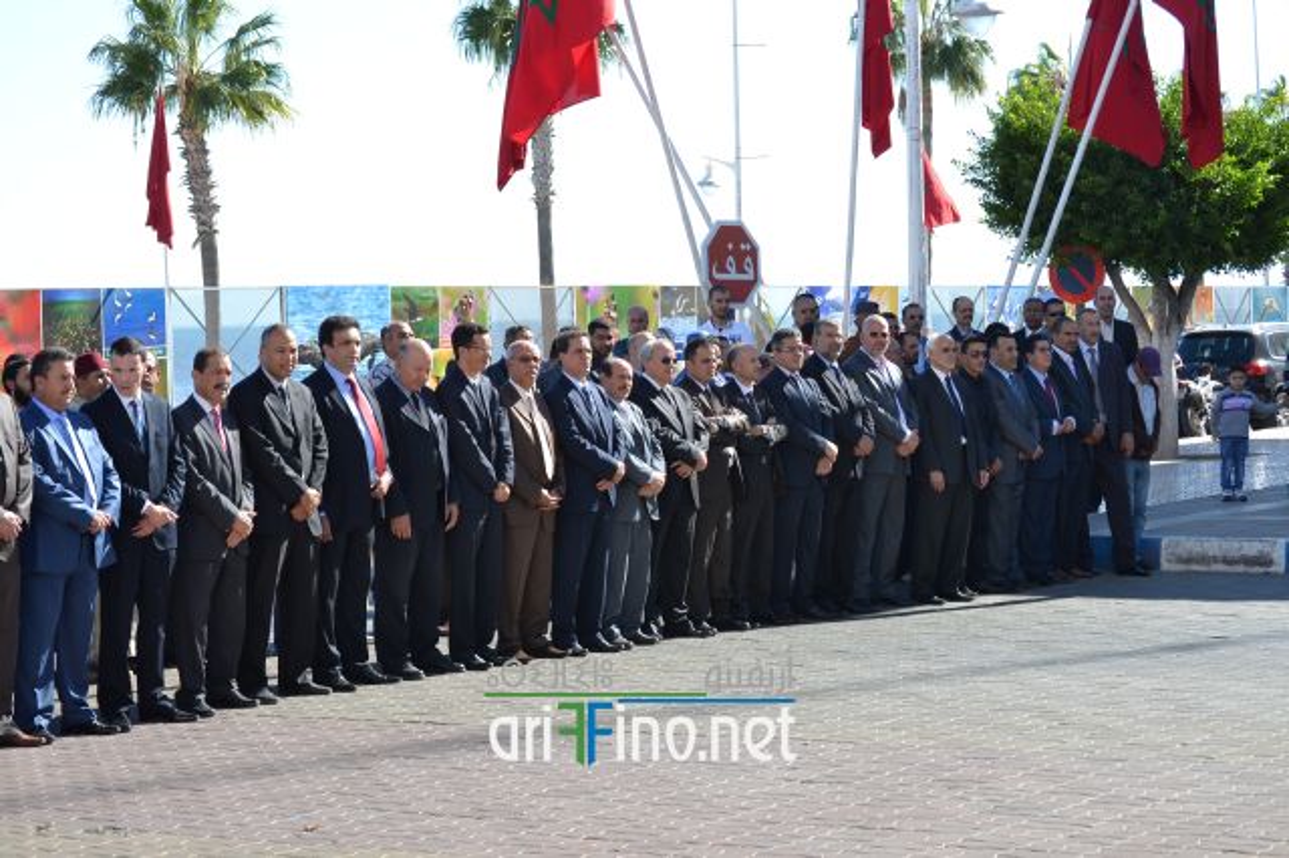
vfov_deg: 16.5
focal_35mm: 82
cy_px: 429
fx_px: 2952
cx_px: 644
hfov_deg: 24.6
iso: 100
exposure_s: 1/200
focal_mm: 55
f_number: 7.1
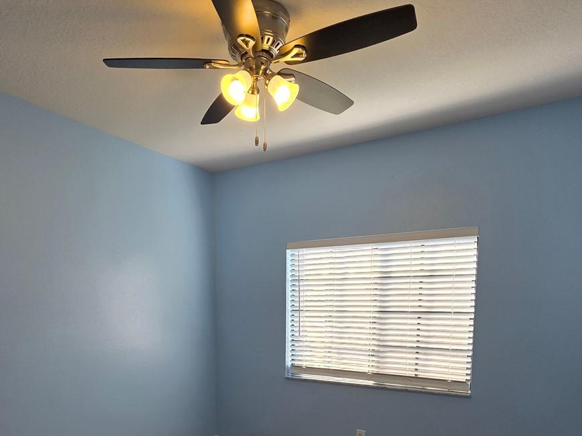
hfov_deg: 70.9
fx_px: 403
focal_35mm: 24
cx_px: 236
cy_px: 353
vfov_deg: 52.8
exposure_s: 1/120
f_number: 1.9
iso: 50
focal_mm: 2.2
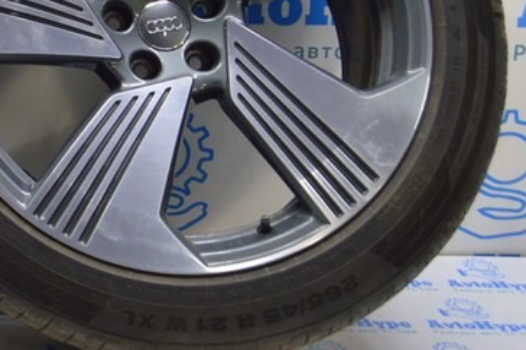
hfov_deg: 23.7
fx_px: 1109
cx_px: -150
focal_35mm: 76
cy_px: -70
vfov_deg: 17.1
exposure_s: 1/20
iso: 400
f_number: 5.6
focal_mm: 18
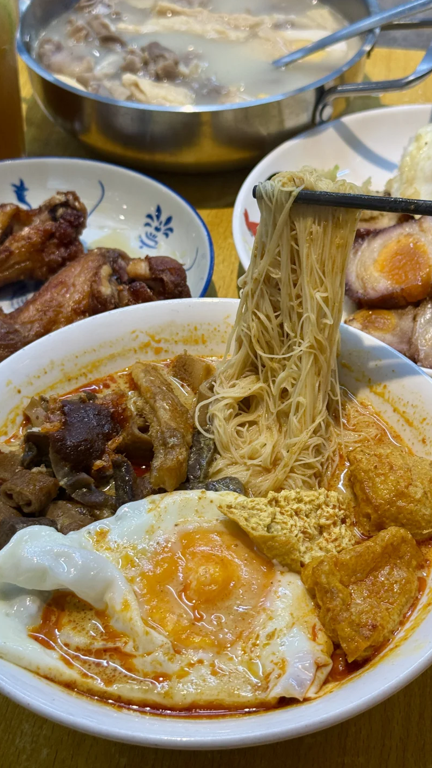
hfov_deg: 22.6
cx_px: 212
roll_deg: +3.3
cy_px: 387
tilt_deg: -43.1
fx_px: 1080
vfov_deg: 39.2
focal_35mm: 53
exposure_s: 1/50
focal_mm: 6.76
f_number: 1.78
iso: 50
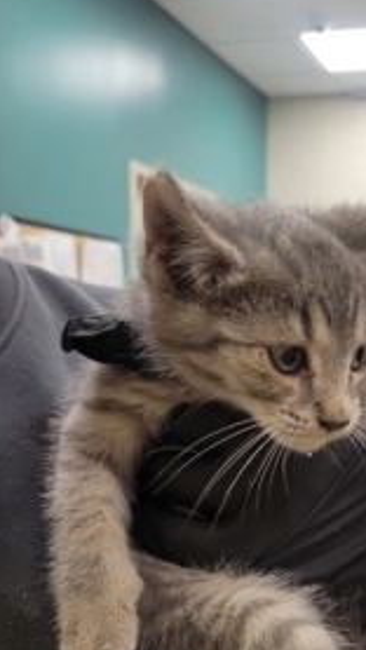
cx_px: 362
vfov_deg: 46.2
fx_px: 741
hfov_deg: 26.3
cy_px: 458
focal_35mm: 43
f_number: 1.8
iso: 200
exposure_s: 1/120
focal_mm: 5.4
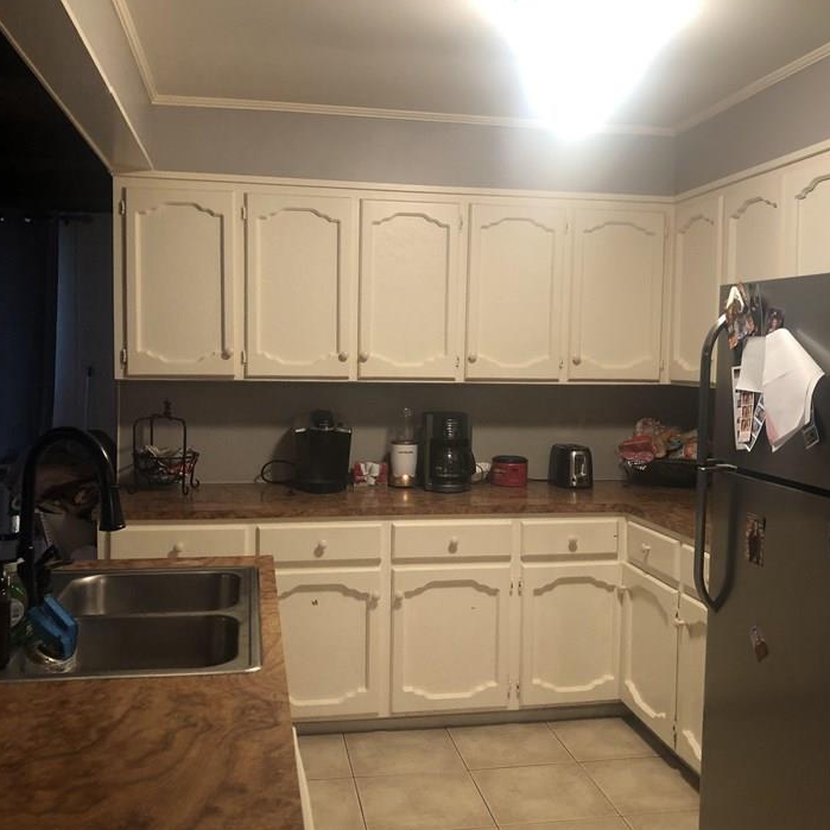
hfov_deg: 48.5
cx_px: 414
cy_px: 407
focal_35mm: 34
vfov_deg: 48.4
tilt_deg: -1.9
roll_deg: -0.5
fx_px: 922
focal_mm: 3.99
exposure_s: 1/15
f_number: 1.8
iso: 50
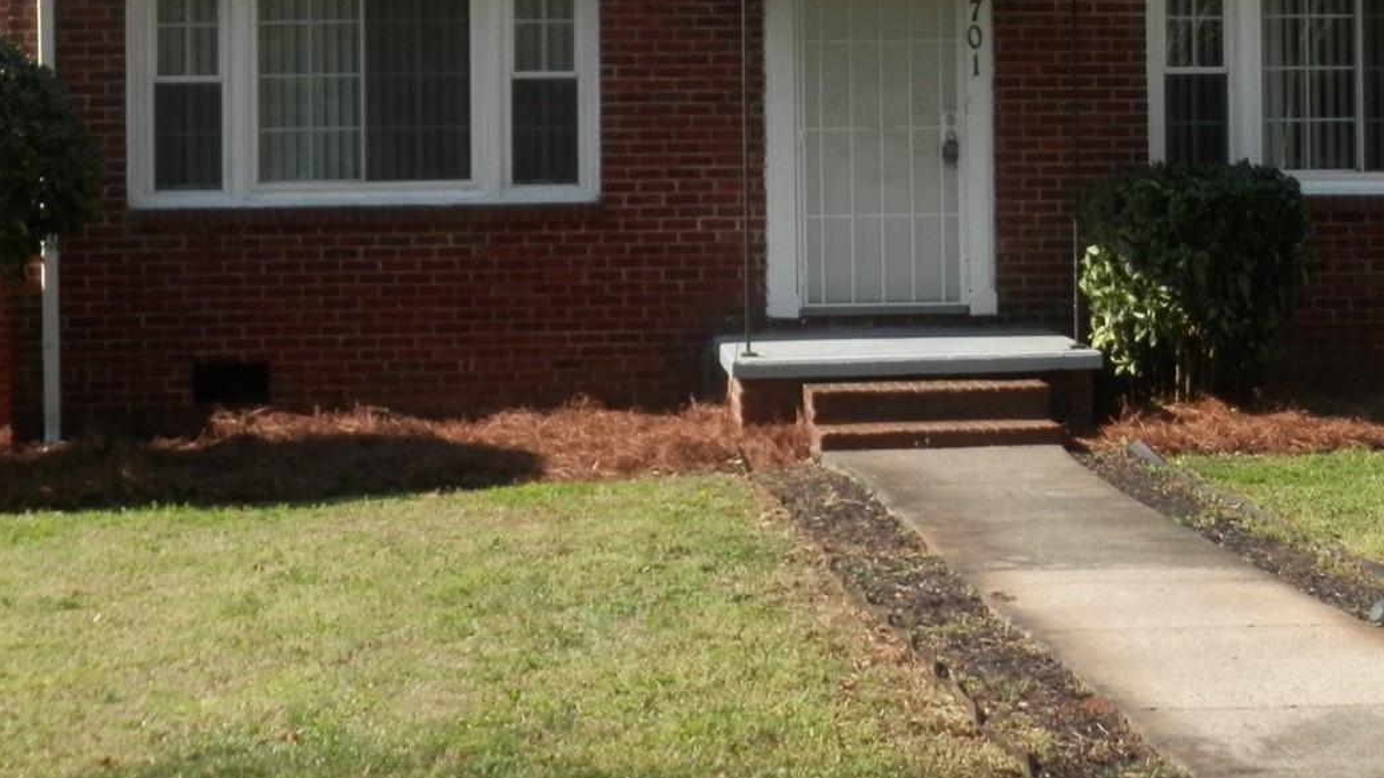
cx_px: 745
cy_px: 72
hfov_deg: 29.7
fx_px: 2605
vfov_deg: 16.7
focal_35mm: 71
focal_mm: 6
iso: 80
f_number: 3.4
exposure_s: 1/500
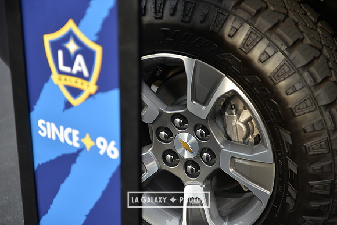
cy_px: 112
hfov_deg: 28.8
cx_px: 168
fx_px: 655
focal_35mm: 70
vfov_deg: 19.5
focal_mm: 70
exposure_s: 1/640
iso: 500
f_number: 2.8
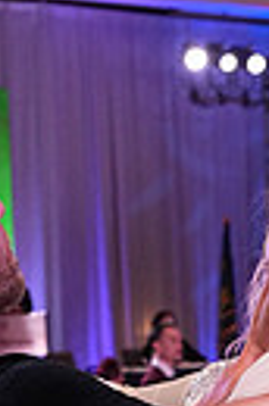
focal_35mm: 206
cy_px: 725
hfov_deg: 6.6
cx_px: 152
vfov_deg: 9.5
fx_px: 2321
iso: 2500
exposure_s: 1/250
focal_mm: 46
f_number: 7.1
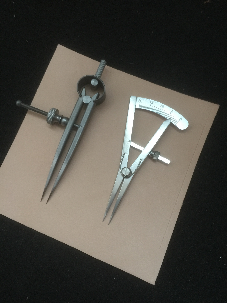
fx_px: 254
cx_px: 114
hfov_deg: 48.2
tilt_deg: -78.3
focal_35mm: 29
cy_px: 152
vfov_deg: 61.7
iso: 125
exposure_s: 1/17
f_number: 2.2
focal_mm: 4.15
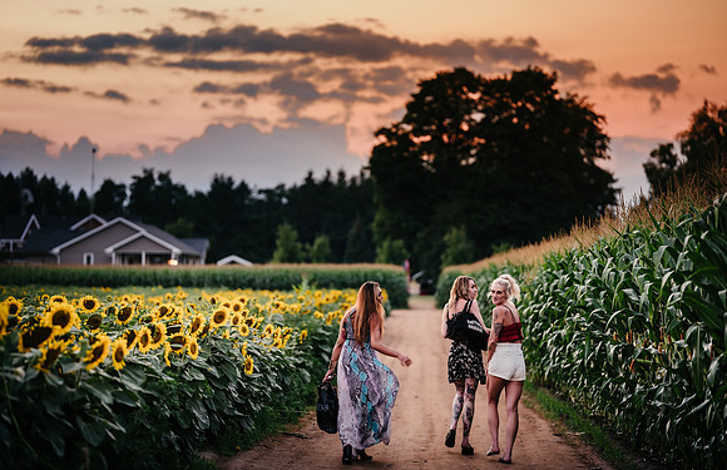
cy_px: 229
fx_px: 1845
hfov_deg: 22.3
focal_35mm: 92
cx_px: 363
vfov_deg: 14.5
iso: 100
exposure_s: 1/125
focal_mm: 110
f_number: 2
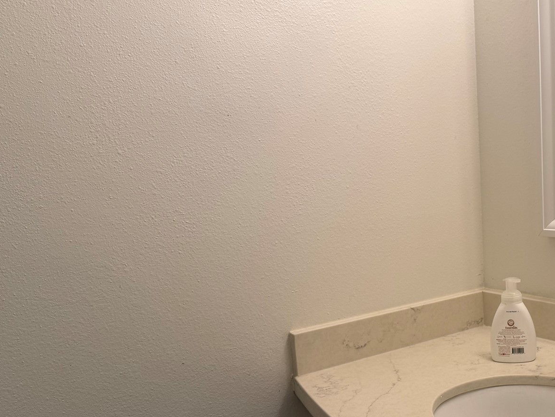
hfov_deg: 42.2
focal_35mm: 42
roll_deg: +2.4
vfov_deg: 34.0
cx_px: 467
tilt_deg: -9.9
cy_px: 288
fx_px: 674
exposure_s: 1/120
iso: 80
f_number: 1.78
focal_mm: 6.76
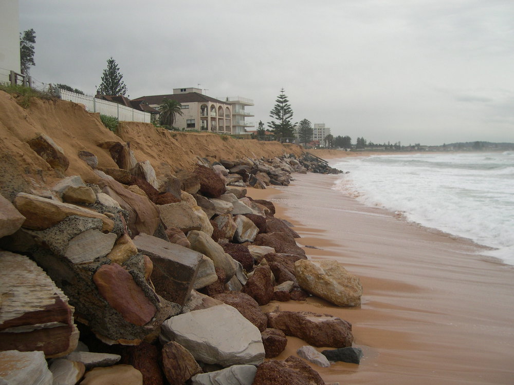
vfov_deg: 37.7
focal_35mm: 38
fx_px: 564
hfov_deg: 49.0
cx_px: 257
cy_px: 192
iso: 100
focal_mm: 8
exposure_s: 1/620
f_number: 2.8
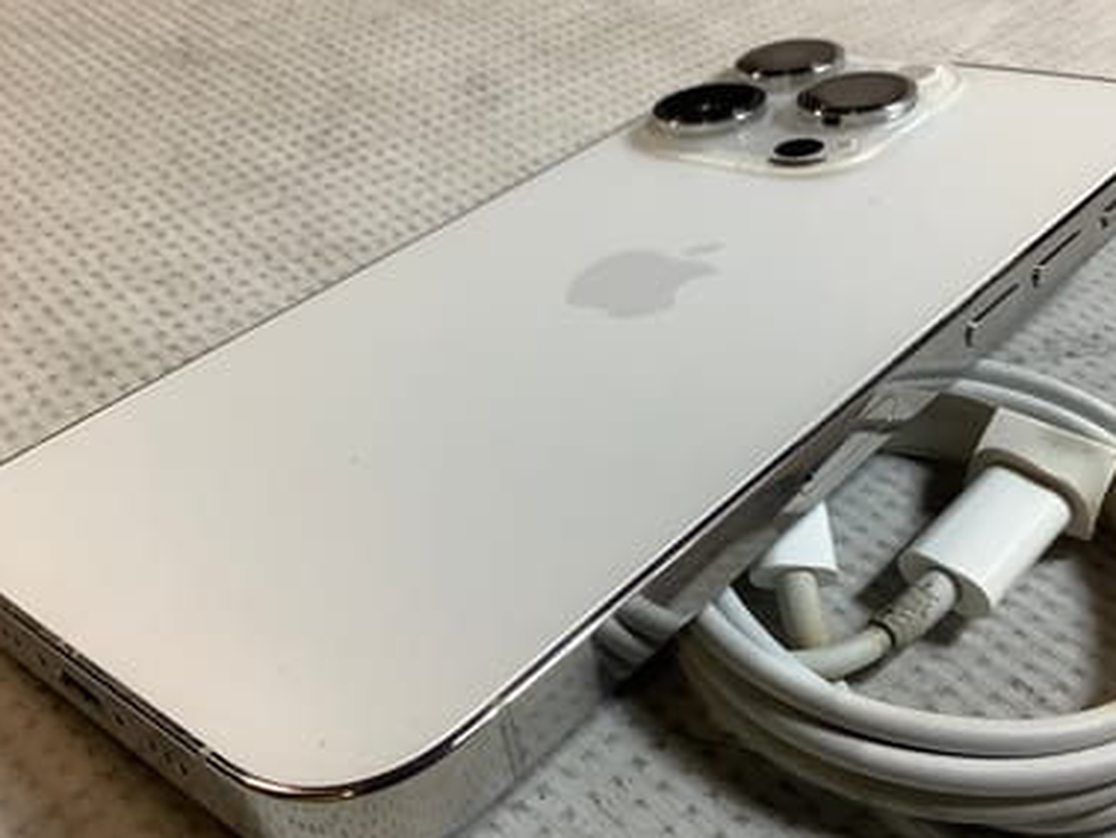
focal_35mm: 41
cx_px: 614
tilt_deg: -38.2
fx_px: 1323
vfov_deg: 35.2
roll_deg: +1.7
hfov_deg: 45.7
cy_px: 385
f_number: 2.4
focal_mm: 3.3
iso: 125
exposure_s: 1/50
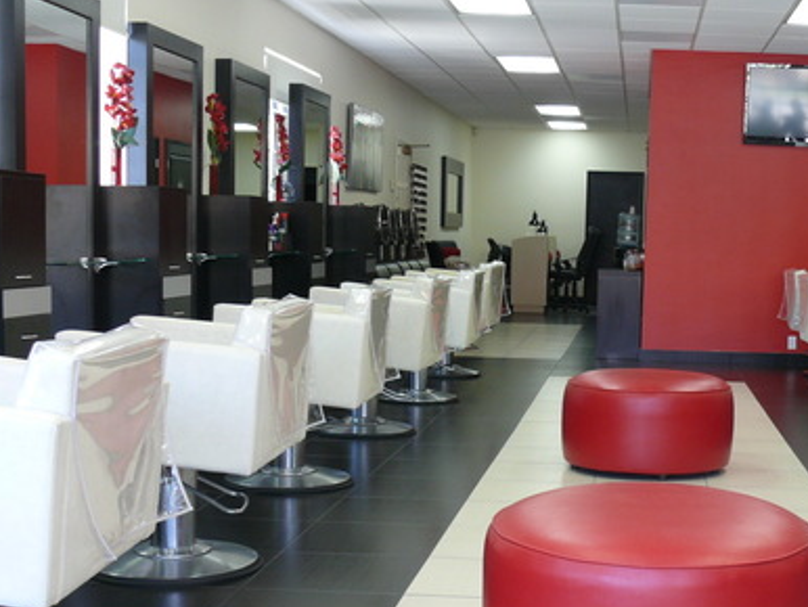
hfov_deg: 32.6
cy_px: 414
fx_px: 1355
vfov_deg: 25.1
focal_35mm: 58
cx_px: 603
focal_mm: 7.4
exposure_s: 1/10
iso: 100
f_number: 4.5
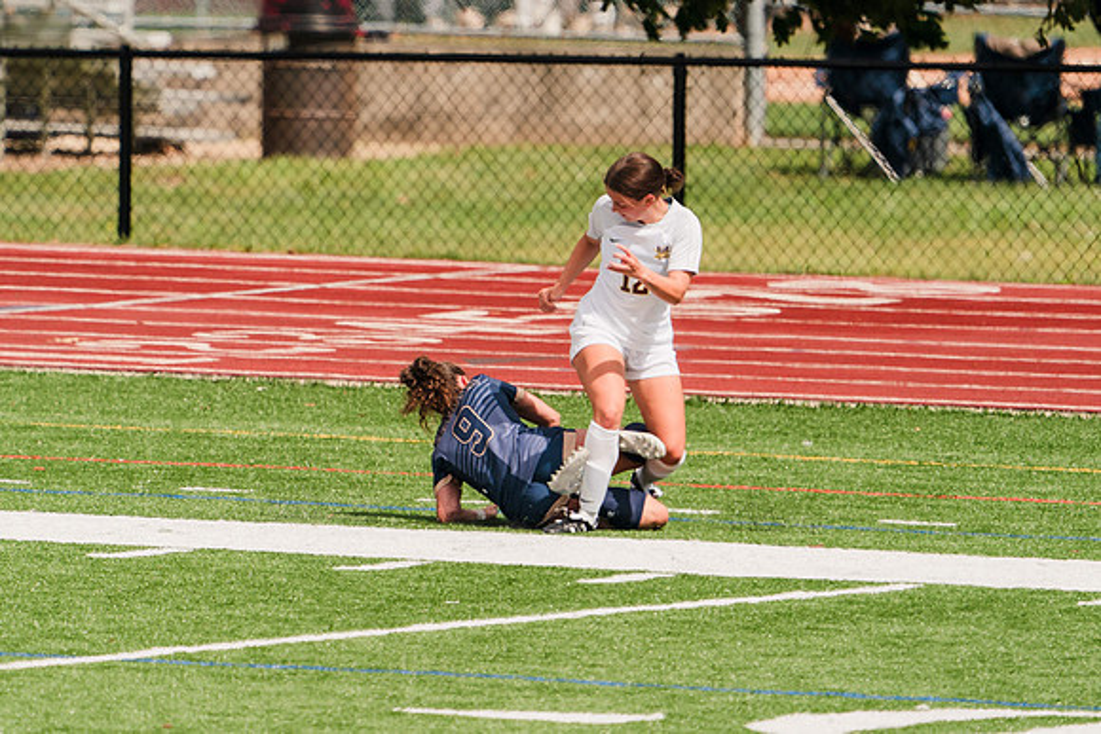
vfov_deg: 1.7
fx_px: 25485
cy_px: 350
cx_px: 438
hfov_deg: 2.5
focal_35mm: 833
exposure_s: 1/1600
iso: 250
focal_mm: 600
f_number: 6.3
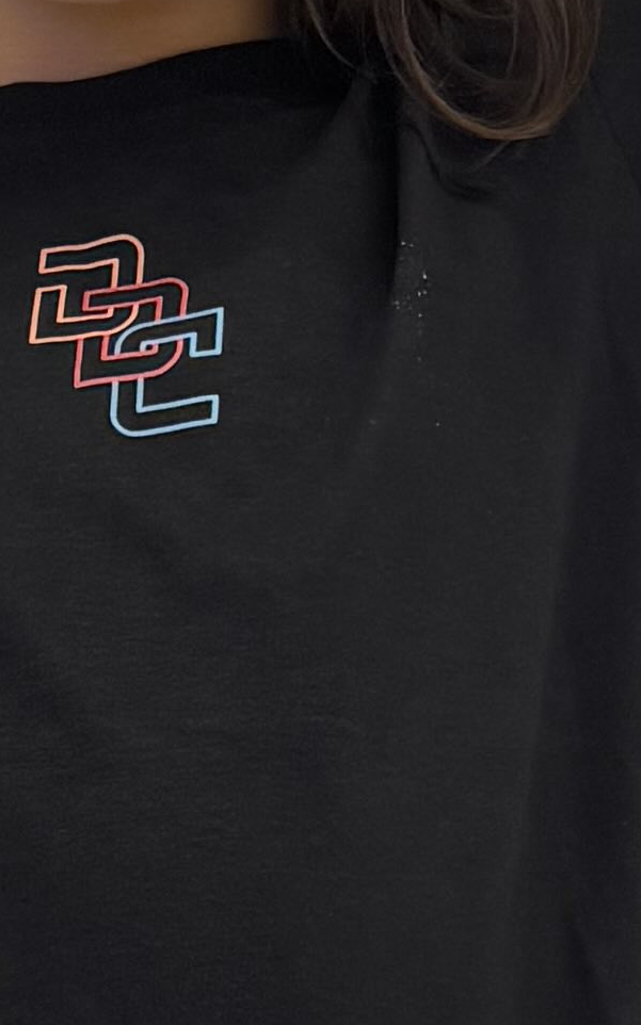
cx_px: 84
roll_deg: -0.7
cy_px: 1647
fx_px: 4222
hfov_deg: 8.7
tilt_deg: -4.5
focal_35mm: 151
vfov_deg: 12.9
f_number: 1.78
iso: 200
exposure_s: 1/60
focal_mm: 6.76
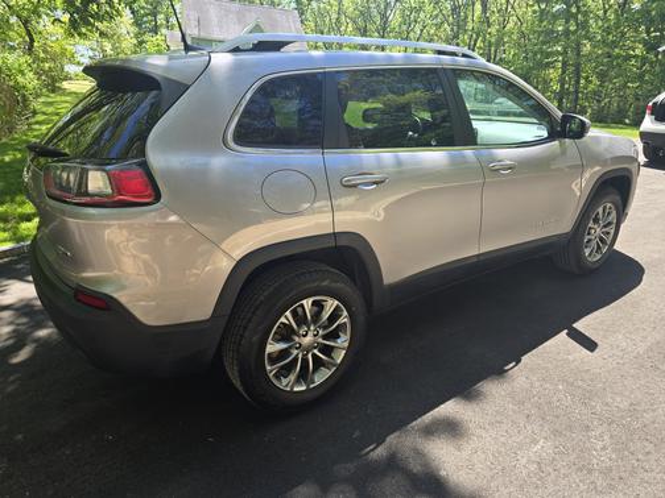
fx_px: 442
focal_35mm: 23
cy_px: 249
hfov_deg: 73.9
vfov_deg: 58.9
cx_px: 332
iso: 25
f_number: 1.7
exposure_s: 1/180
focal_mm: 6.3
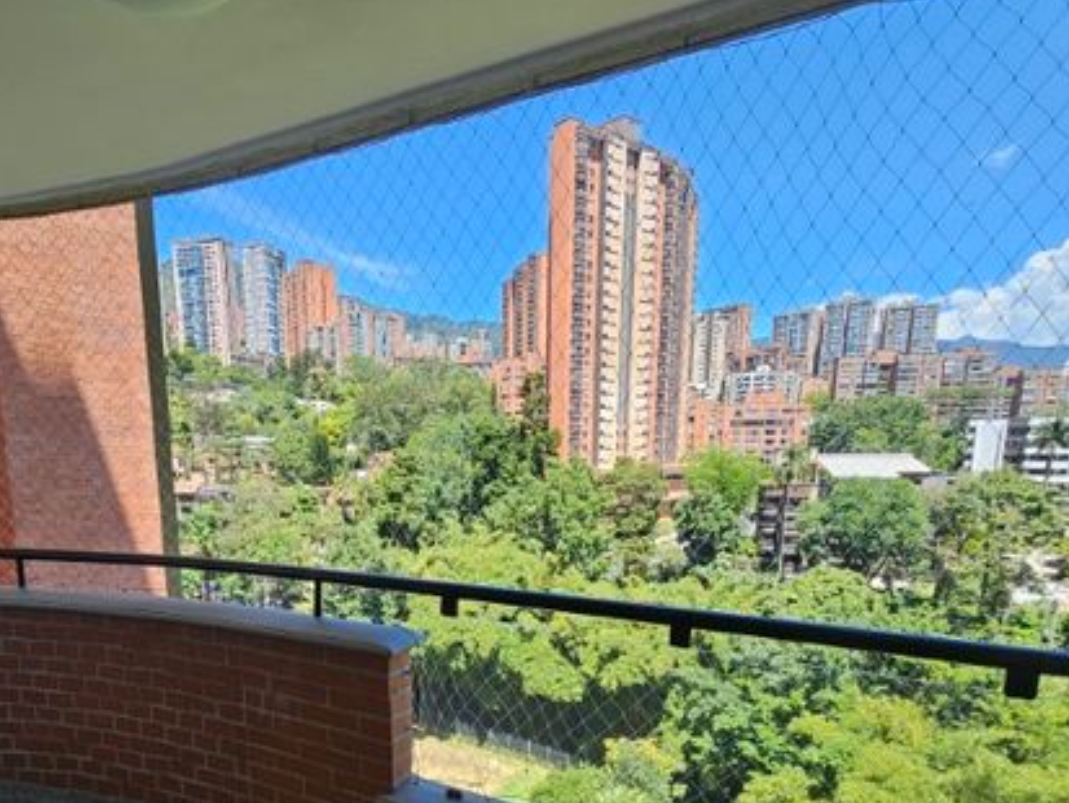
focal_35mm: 21
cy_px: 588
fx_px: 649
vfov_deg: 60.5
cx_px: 444
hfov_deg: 78.3
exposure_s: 1/553
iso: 50
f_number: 2.2
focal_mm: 2.2
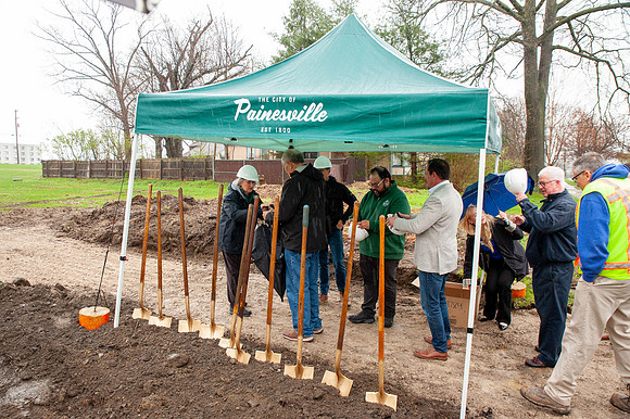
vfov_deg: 53.1
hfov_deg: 73.8
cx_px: 315
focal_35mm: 24
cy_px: 210
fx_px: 420
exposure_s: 1/160
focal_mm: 24
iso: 640
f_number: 5.6
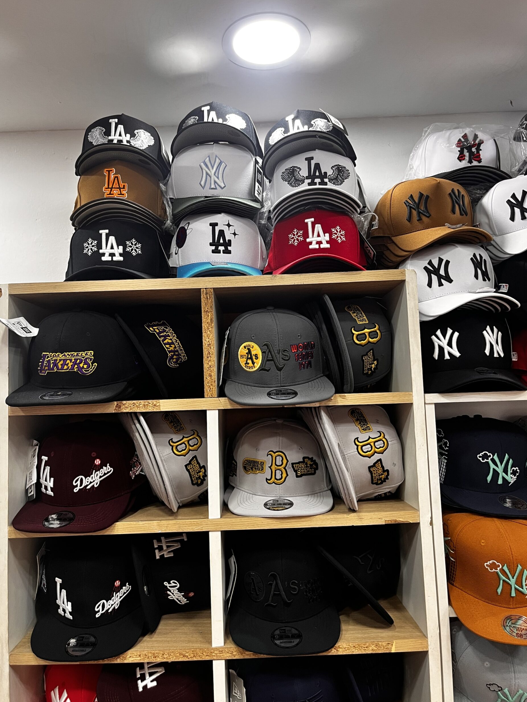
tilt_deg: +5.2
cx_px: 255
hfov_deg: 51.3
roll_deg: +3.2
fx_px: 548
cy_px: 351
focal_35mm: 27
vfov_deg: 65.3
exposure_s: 1/50
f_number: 1.6
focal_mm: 5.1
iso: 80
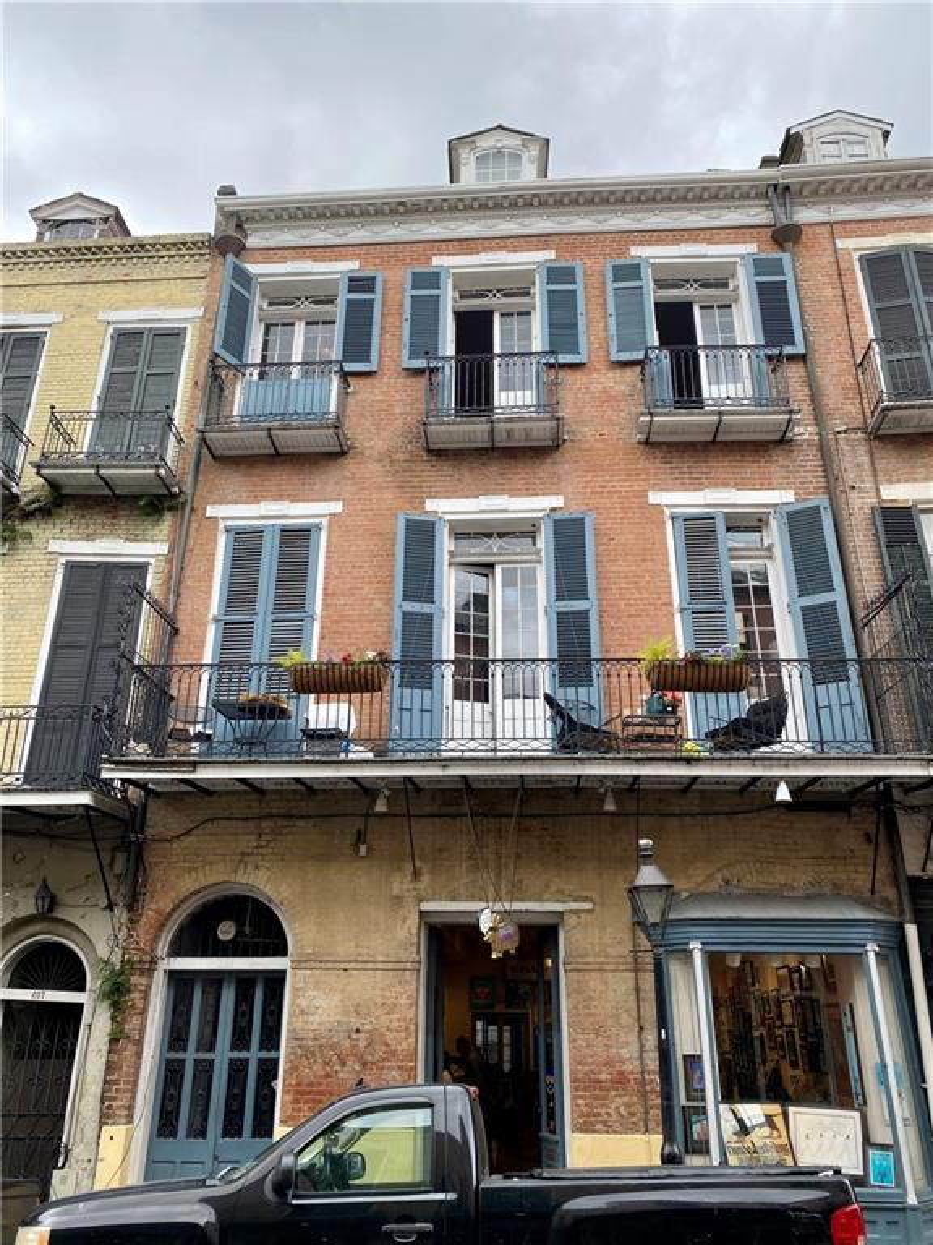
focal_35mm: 26
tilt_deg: +23.6
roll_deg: -1.0
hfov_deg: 53.1
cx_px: 466
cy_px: 622
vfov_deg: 67.3
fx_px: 934
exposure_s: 1/390
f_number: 1.8
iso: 32
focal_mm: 4.25
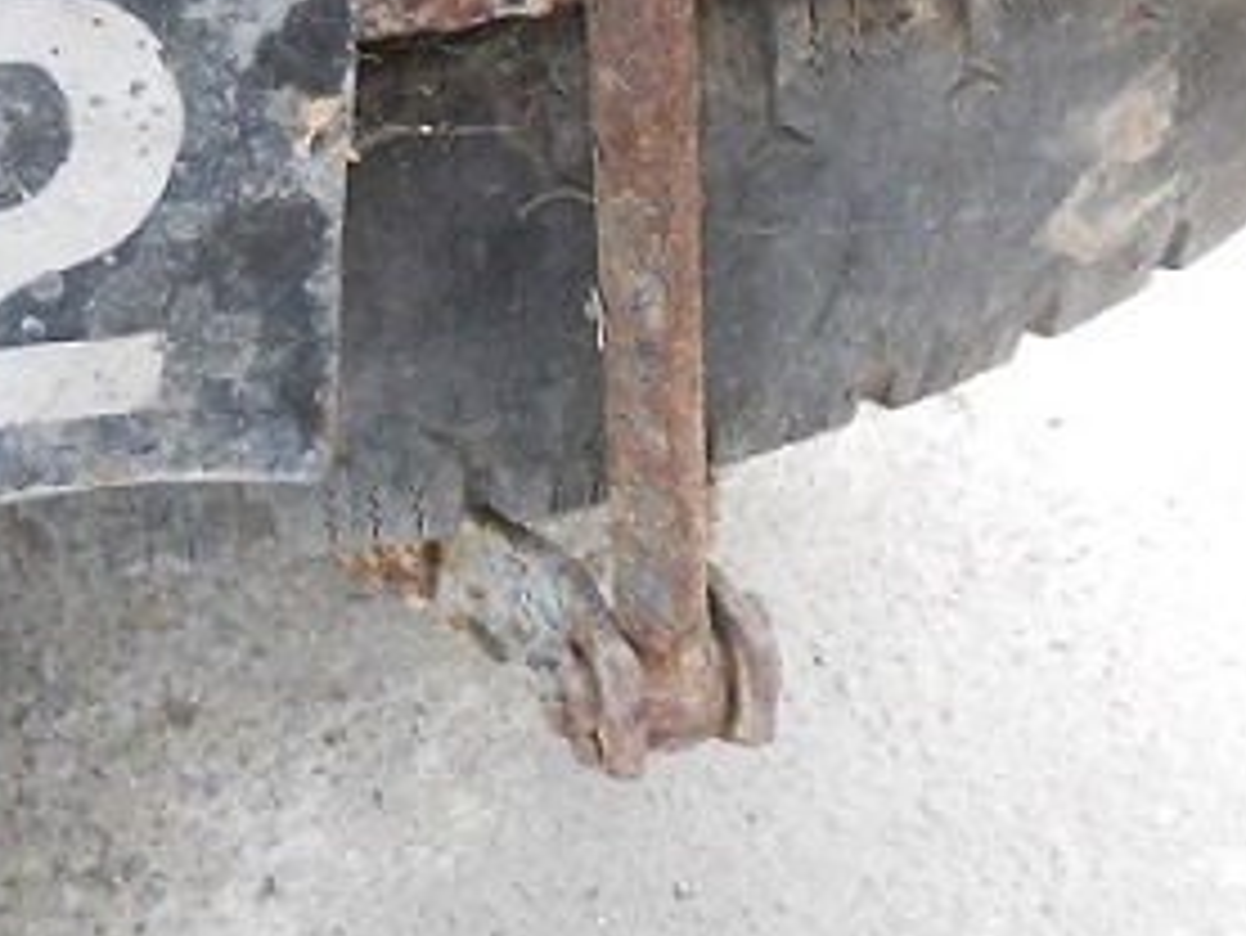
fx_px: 2809
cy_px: -108
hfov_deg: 25.0
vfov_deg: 18.2
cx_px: 526
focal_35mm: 78
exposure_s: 1/40
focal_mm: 4.9
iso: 400
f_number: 3.2
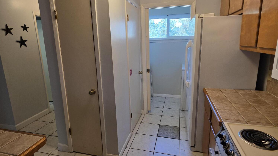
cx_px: 139
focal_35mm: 19
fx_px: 140
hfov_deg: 89.6
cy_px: 71
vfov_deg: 58.3
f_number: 1.9
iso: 80
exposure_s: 1/60
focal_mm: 2.2
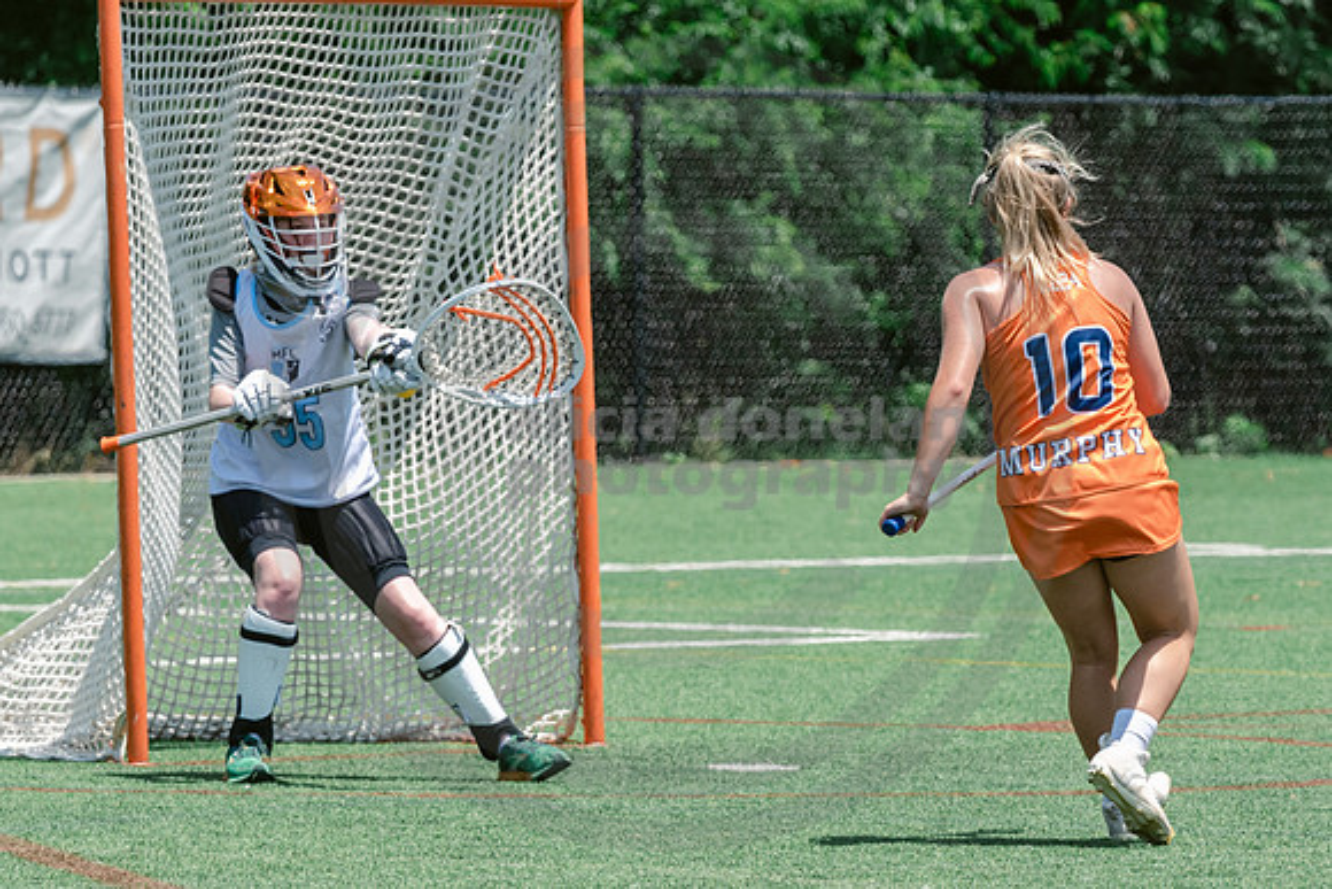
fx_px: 16368
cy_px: 978
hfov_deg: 4.7
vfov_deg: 3.1
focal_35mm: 442
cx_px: 1015
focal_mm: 200
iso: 400
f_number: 5
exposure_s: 1/1600
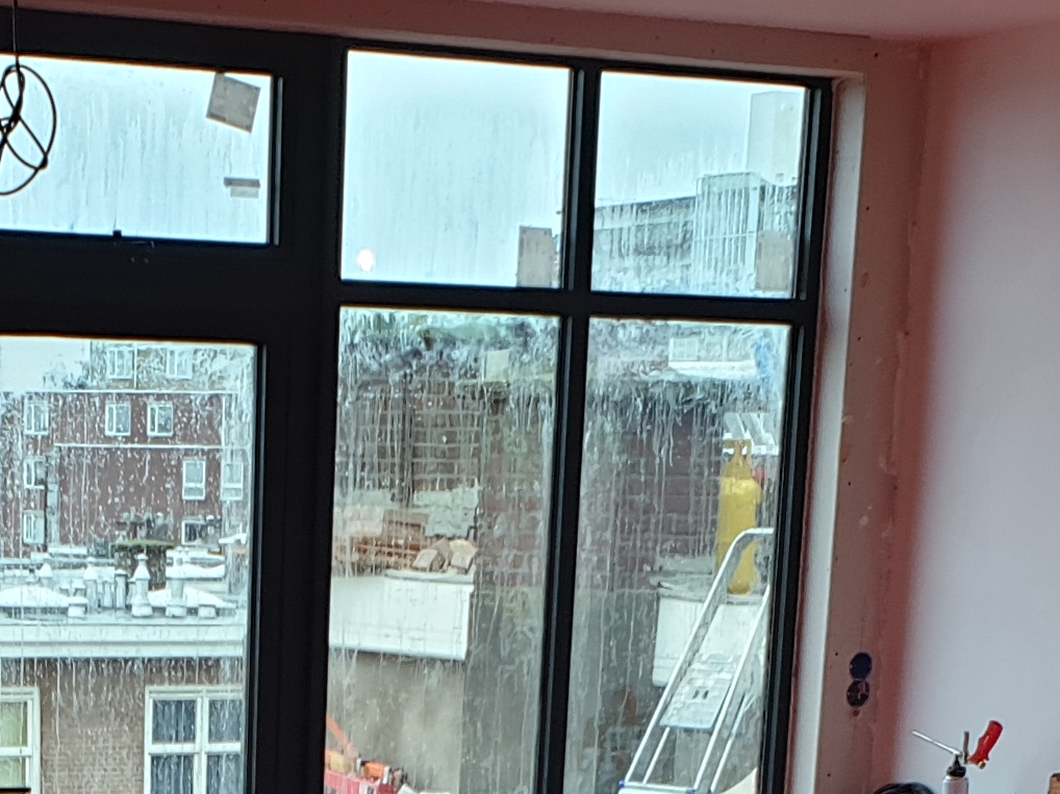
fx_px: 3153
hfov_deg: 18.9
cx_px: 201
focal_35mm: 103
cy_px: 1389
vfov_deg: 13.1
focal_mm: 4.3
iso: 64
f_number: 2.4
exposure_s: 1/50
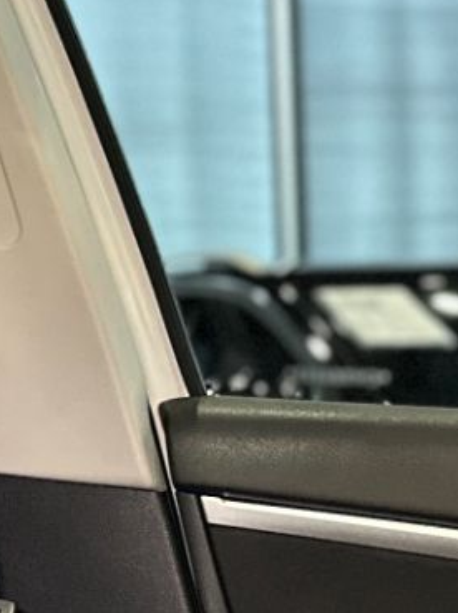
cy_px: 297
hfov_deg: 10.0
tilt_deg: +3.1
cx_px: -725
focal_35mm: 125
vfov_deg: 15.8
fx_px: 2209
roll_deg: +0.4
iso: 800
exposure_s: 1/60
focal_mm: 6.86
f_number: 1.78
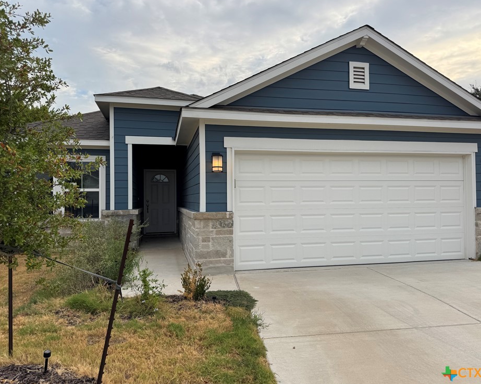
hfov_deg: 66.0
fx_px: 370
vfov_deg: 54.9
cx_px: 251
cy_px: 192
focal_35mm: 26
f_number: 1.78
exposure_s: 1/1721
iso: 80
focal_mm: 6.76
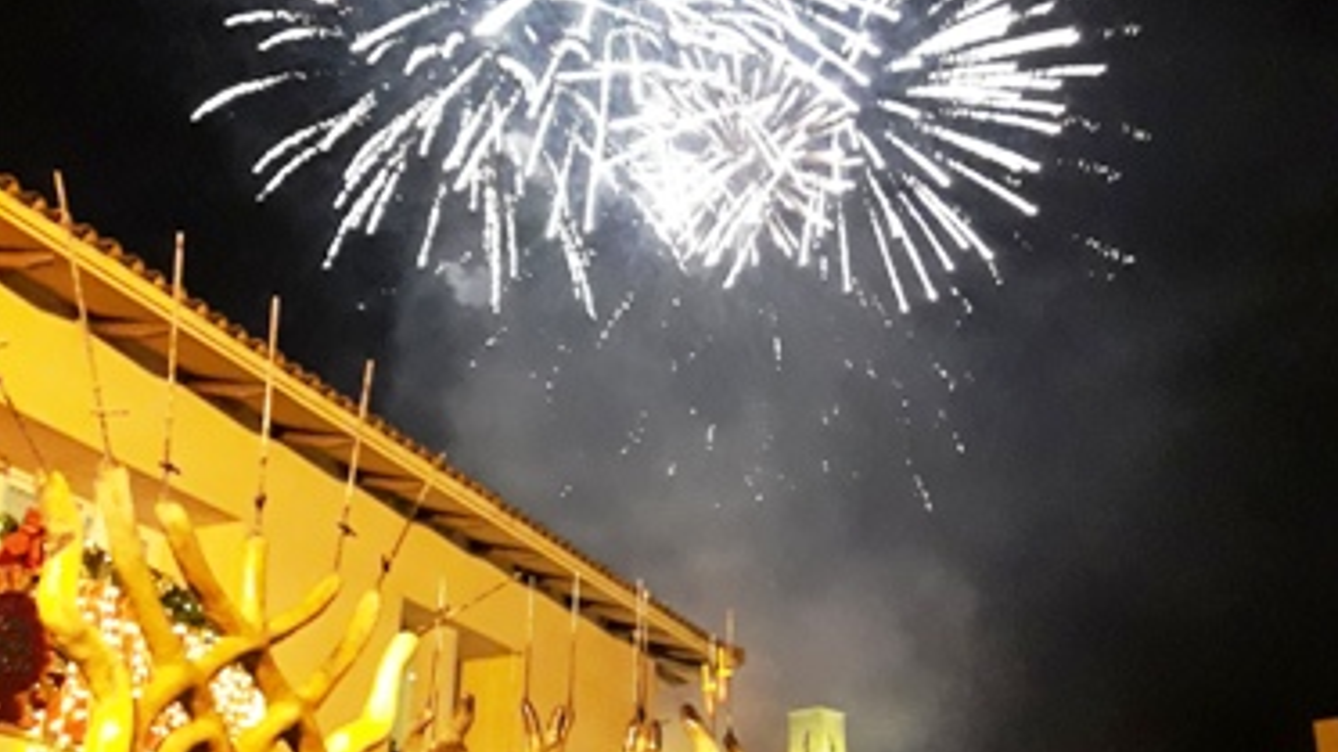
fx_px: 1454
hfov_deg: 49.4
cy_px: 446
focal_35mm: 41
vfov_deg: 28.9
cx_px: 671
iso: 500
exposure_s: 1/17
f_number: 1.9
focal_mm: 3.7
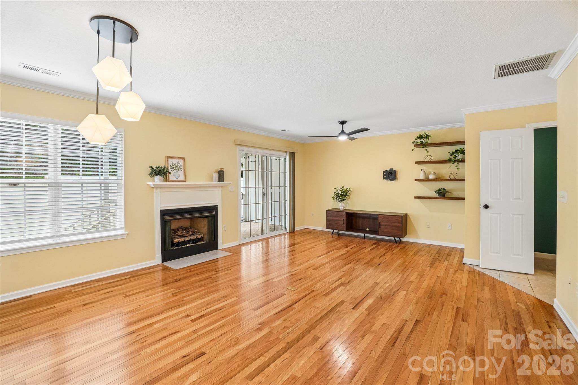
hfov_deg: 100.4
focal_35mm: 15
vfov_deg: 77.3
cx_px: 289
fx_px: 241
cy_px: 192
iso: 400
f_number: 8
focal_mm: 10
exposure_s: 1/25
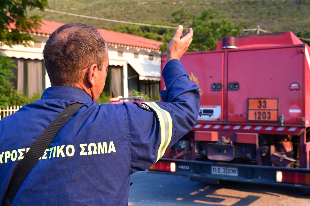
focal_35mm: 42
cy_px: 103
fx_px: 362
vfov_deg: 31.9
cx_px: 155
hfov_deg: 46.4
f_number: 5.6
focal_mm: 28
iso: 500
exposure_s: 1/400
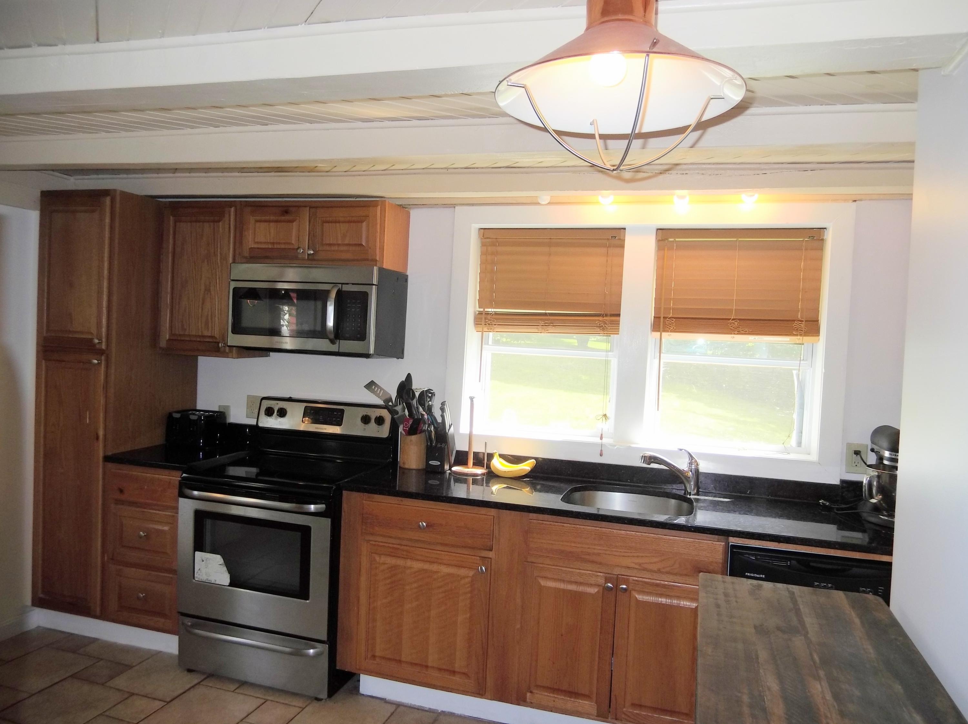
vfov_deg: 54.8
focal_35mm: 25
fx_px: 698
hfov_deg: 69.4
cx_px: 484
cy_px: 362
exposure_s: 1/125
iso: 100
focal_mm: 4.5
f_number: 3.5
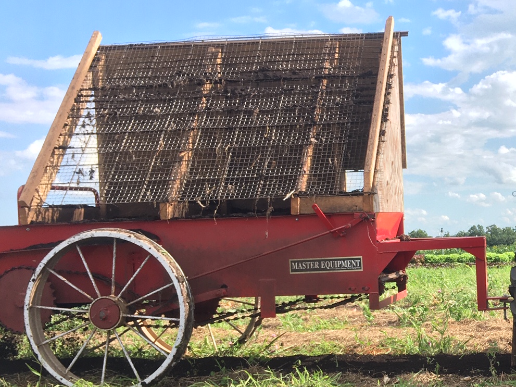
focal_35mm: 59
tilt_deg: -1.7
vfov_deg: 24.7
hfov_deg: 30.4
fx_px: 879
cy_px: 243
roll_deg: +1.4
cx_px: 517
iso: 25
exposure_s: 1/630
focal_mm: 4.15
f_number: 2.2
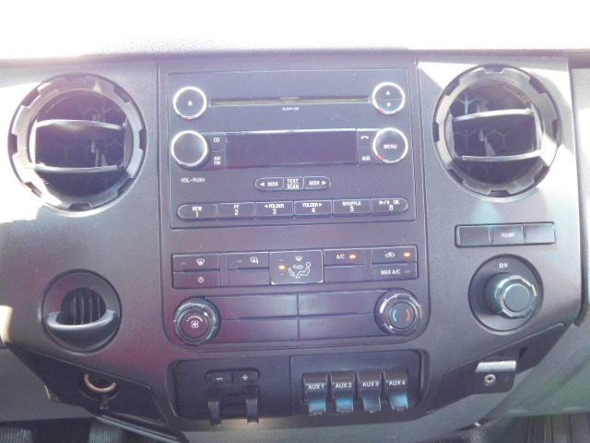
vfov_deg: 46.8
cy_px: 222
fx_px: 511
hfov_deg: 60.0
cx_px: 295
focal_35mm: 30
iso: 400
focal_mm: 5.3
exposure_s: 1/30
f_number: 3.2
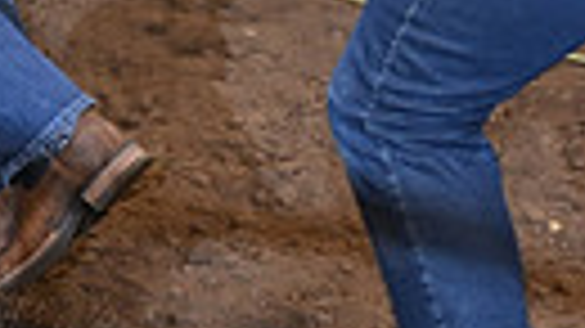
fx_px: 5070
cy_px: -501
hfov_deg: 6.6
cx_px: -90
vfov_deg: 3.6
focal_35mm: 327
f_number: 2.8
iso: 3200
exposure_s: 1/250
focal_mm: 70
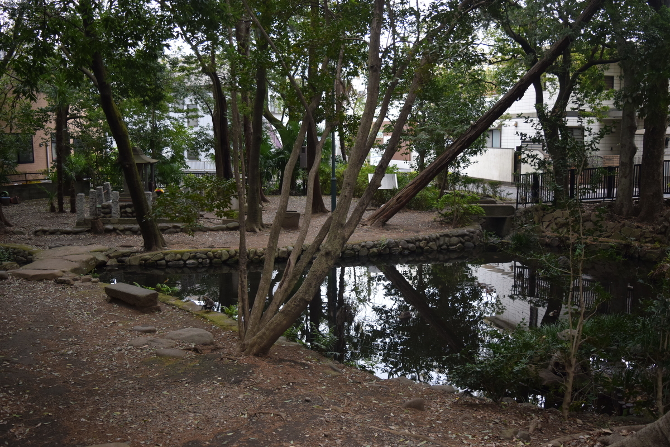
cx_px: 335
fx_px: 614
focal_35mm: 33
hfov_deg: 57.2
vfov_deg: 40.0
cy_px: 224
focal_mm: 22
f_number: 3.8
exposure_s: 1/500
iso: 800
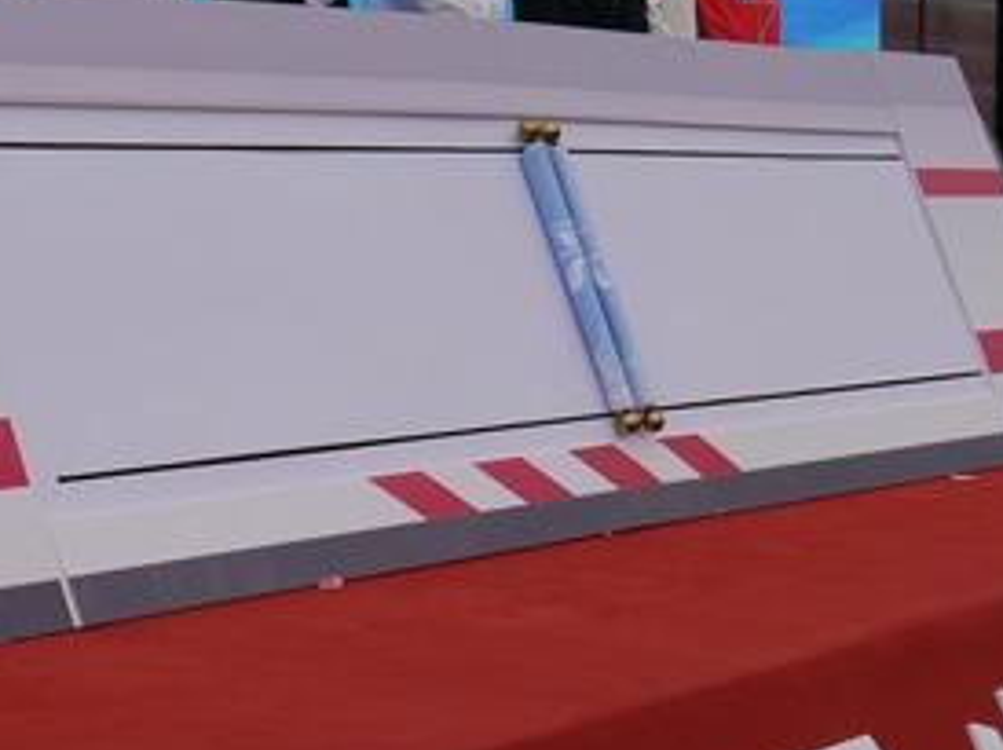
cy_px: 338
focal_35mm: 95
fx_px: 2750
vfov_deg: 15.5
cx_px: 249
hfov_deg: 20.5
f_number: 7.1
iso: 160
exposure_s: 1/250
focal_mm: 20
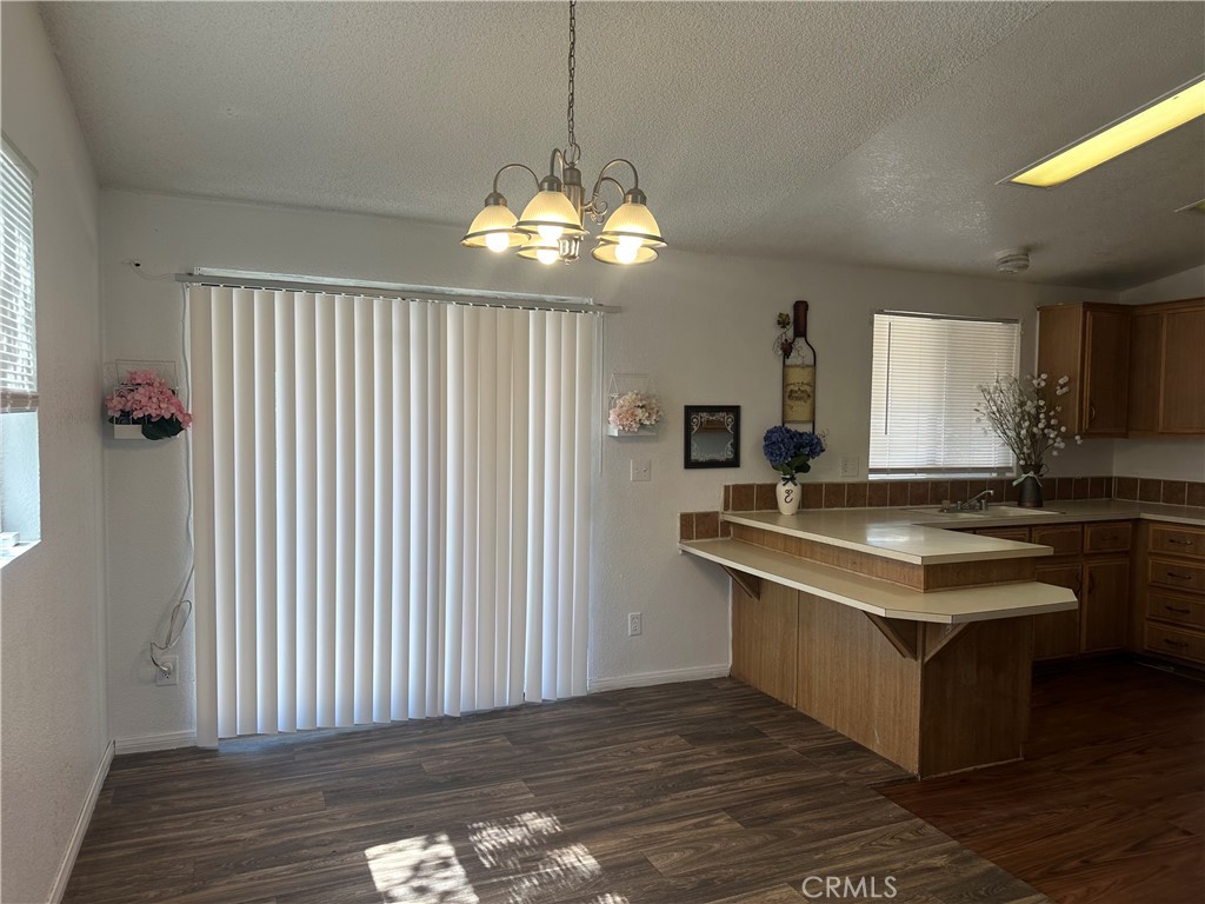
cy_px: 452
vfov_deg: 56.8
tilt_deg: -3.2
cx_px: 602
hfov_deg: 71.6
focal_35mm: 24
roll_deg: -1.1
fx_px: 835
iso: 64
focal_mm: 6.86
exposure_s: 1/124
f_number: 1.78
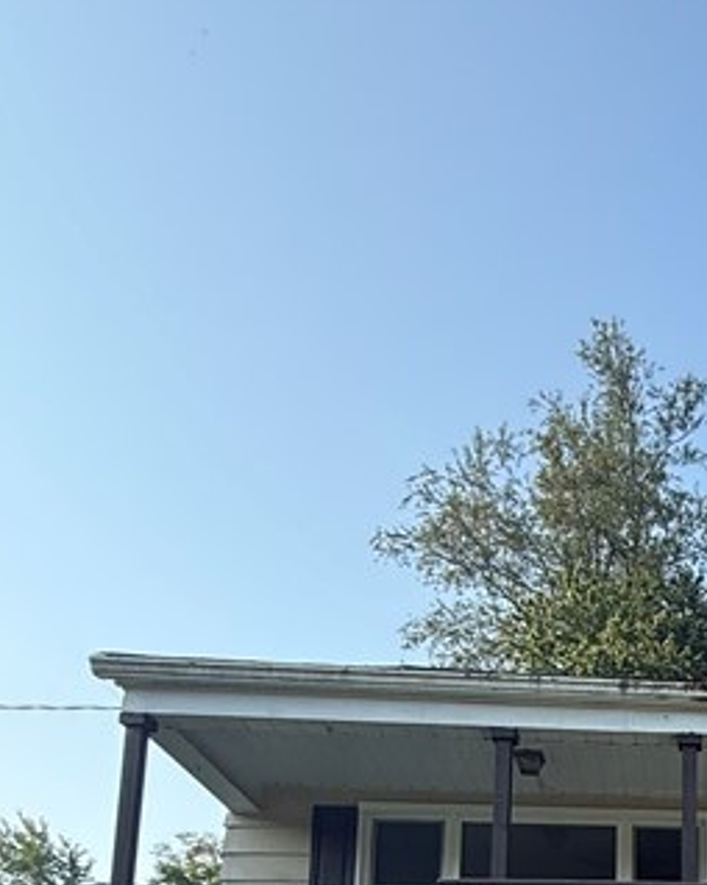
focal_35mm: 44
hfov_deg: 28.5
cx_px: 899
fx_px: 1152
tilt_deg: +11.4
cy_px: 1005
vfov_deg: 35.2
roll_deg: +1.7
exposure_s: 1/709
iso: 50
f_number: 2.2
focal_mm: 2.22
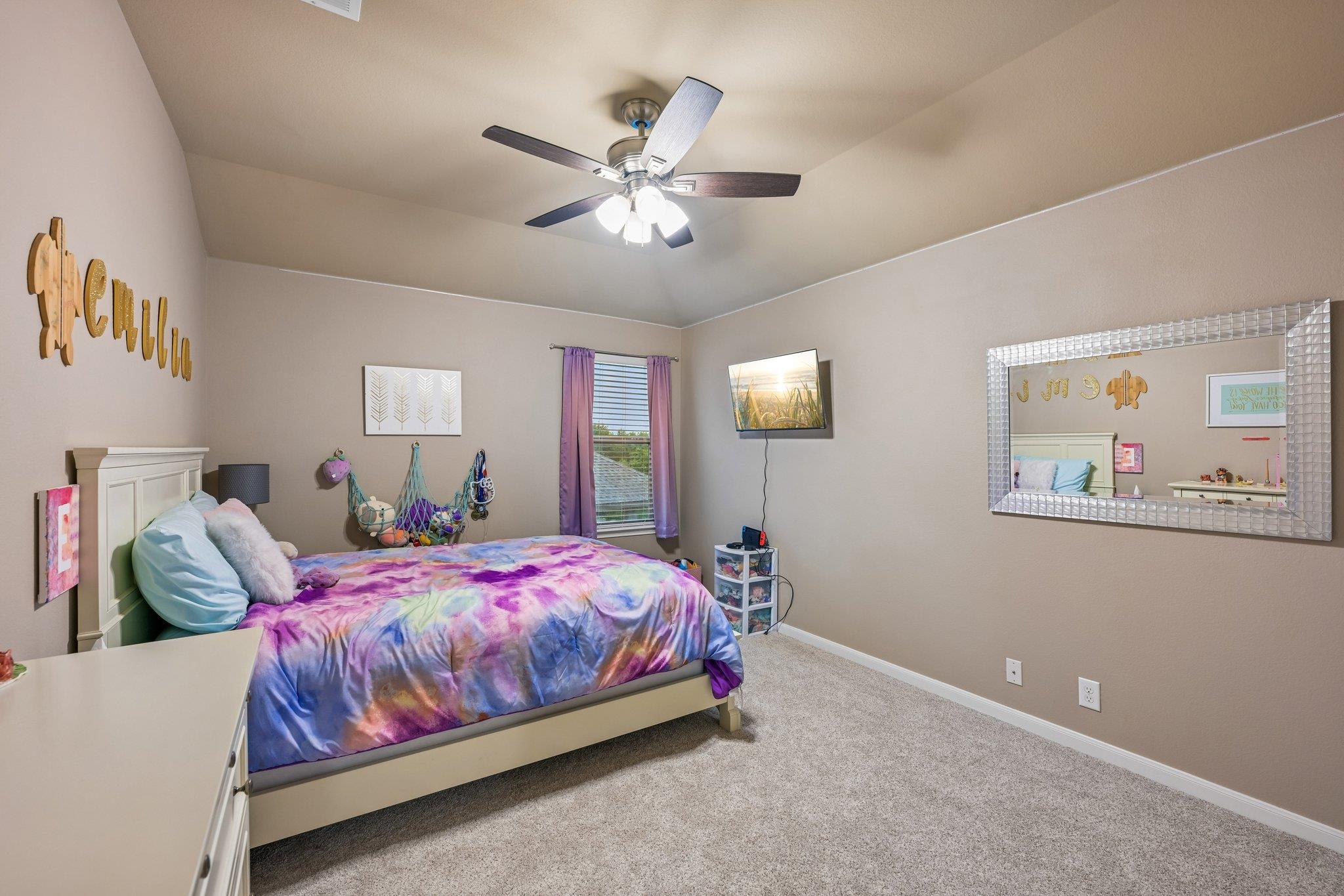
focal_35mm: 15
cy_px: 448
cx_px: 672
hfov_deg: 100.4
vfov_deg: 77.3
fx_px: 560
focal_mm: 15
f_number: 6.7
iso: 400
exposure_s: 1/8
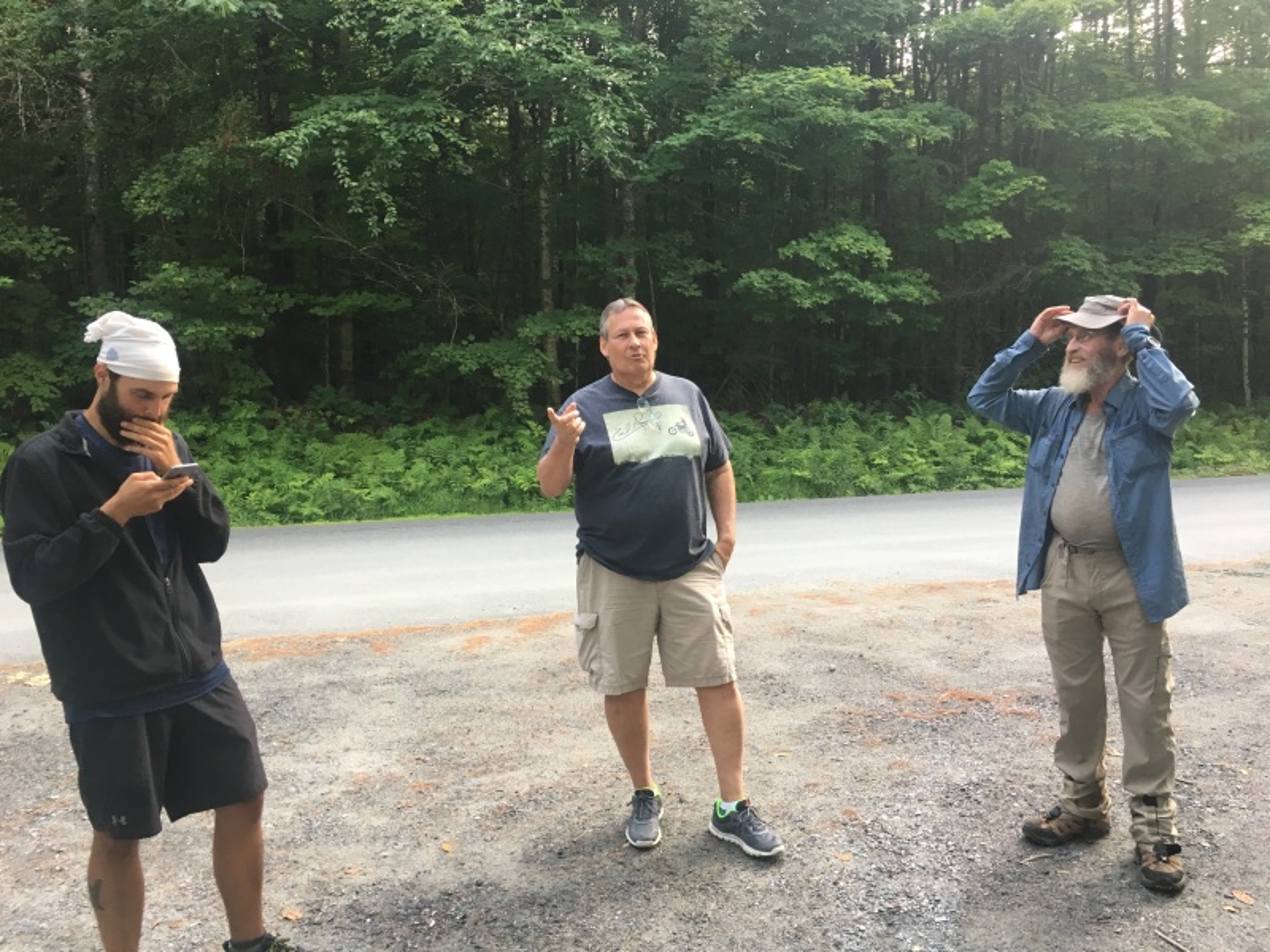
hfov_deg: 61.7
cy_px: 476
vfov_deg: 48.2
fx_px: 1064
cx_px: 635
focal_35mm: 29
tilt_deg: -4.0
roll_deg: +4.0
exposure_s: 1/30
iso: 32
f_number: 2.2
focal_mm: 4.15
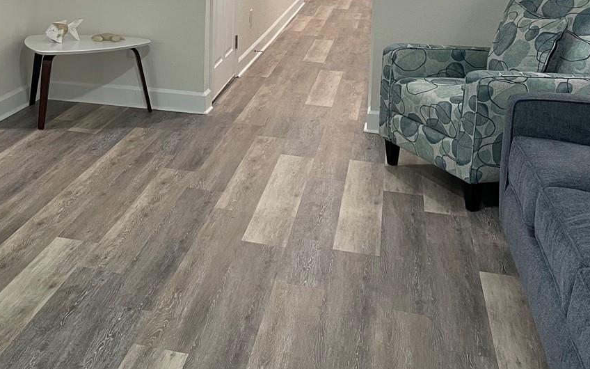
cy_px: -11
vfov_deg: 23.7
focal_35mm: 52
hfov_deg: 37.6
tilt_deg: -6.8
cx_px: 126
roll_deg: -0.3
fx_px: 836
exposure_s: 1/60
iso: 100
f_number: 1.6
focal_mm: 4.2
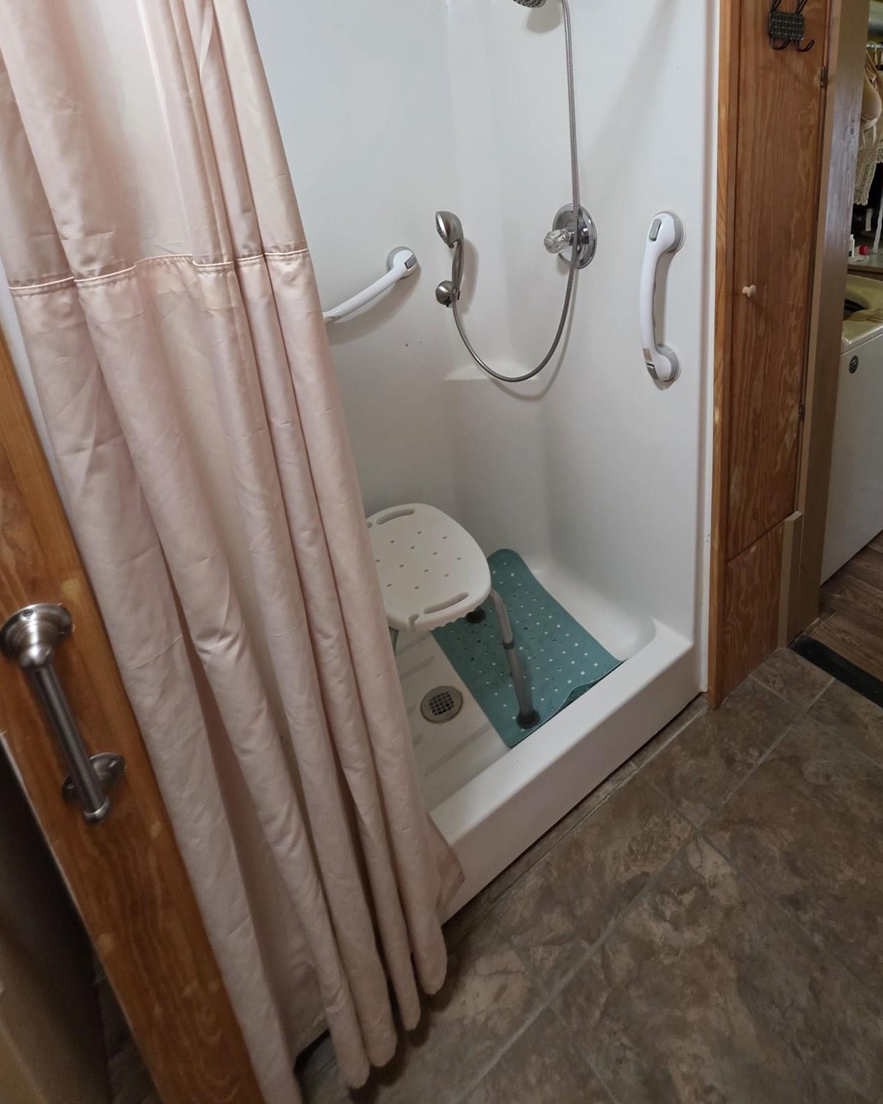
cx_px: 529
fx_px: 588
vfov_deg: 82.4
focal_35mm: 18
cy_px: 340
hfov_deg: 73.0
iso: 250
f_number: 1.9
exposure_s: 1/60
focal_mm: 2.2
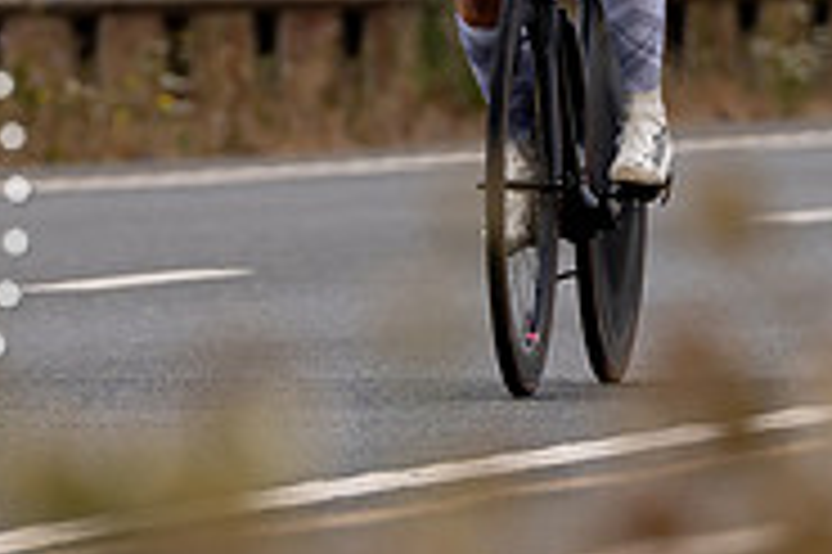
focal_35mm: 1274
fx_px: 29417
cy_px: 124
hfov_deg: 1.6
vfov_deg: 1.1
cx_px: 616
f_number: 3.5
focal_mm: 200
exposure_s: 1/800
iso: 100
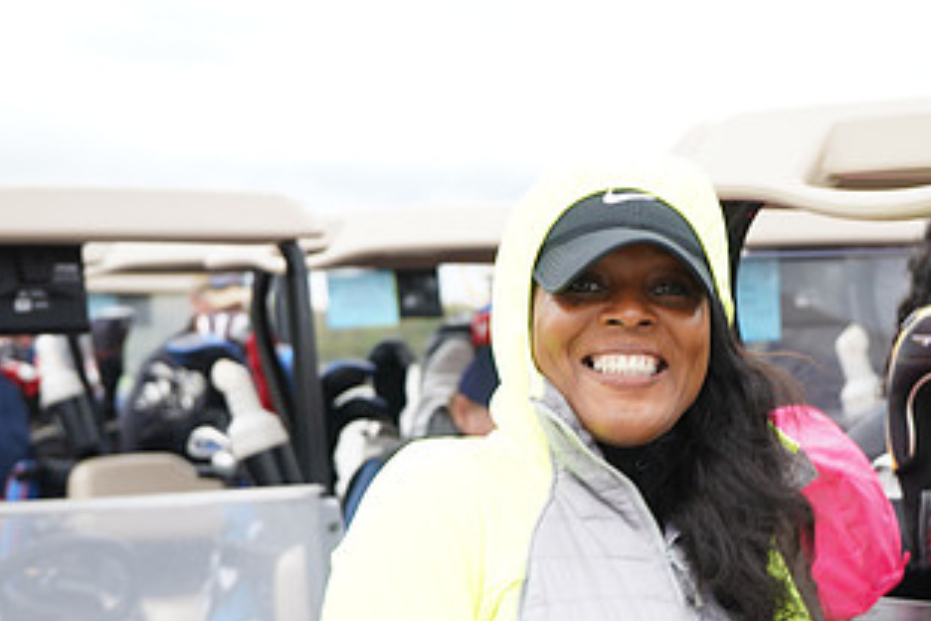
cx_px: 674
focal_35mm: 130
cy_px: 560
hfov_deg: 15.7
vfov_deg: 10.5
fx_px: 3362
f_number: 5.6
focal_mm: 70
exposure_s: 1/80
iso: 125
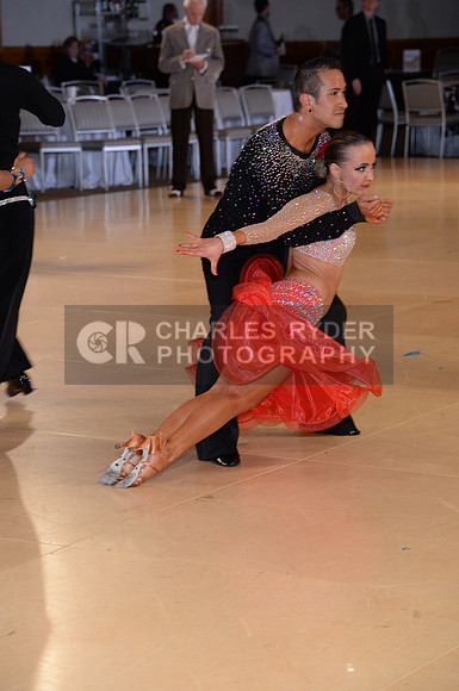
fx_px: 2302
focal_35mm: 120
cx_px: 230
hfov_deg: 11.4
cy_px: 346
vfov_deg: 17.1
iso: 1250
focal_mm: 120
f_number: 5.6
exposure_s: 1/250
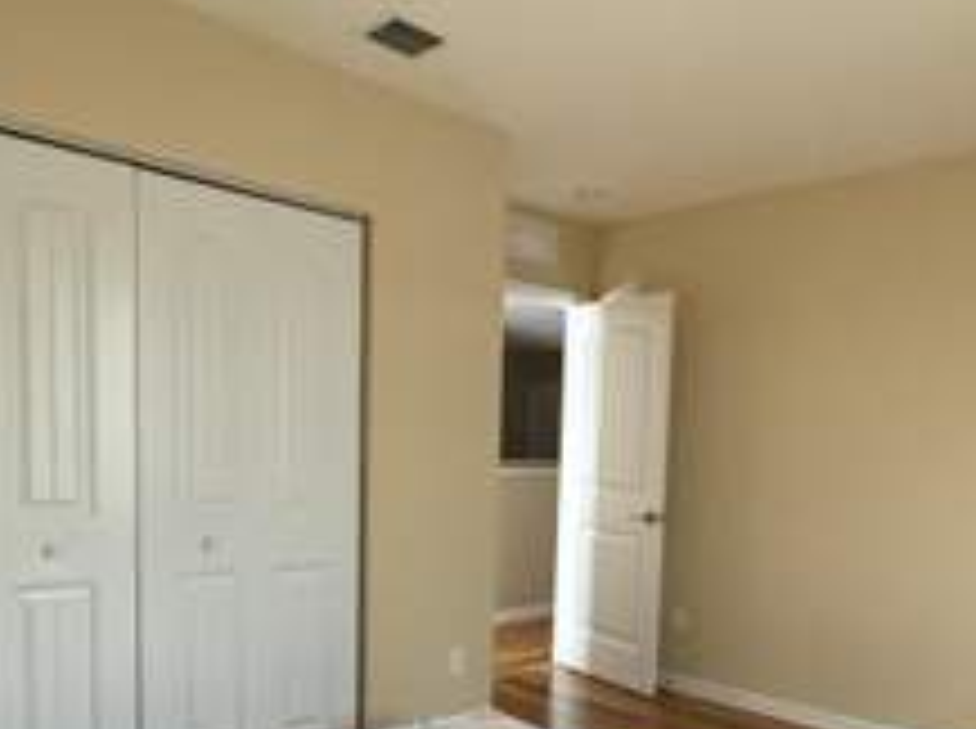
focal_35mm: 31
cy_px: 515
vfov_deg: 44.3
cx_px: 630
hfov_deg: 57.5
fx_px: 873
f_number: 2.2
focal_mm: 2.22
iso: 800
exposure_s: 1/60
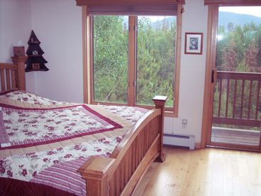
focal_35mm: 39
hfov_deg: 47.9
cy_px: 98
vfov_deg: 36.8
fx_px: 294
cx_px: 130
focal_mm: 8
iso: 140
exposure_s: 1/60
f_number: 2.8
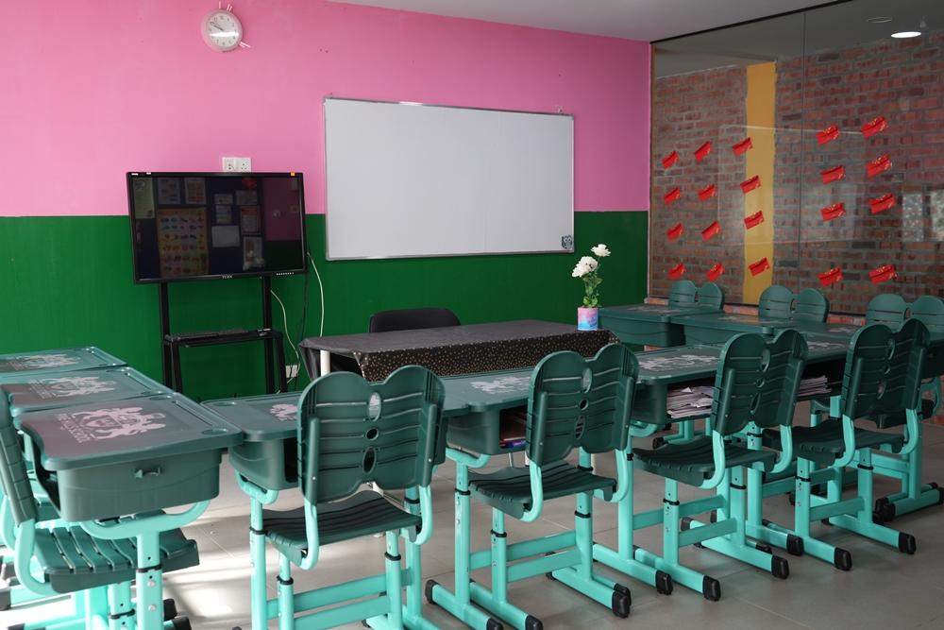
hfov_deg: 54.4
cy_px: 315
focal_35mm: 35
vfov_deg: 37.9
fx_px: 918
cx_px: 472
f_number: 4
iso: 200
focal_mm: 35
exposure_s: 1/40
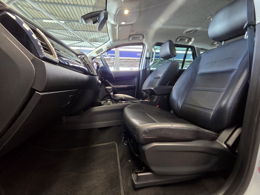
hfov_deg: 106.2
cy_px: 98
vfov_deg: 89.9
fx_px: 98
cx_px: 130
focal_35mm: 13
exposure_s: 1/50
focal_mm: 2.2
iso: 640
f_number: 2.2
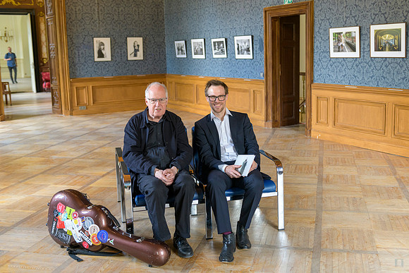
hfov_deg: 47.2
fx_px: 468
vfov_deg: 32.5
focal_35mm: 41
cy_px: 125
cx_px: 221
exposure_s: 1/80
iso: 1600
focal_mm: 38
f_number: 3.5
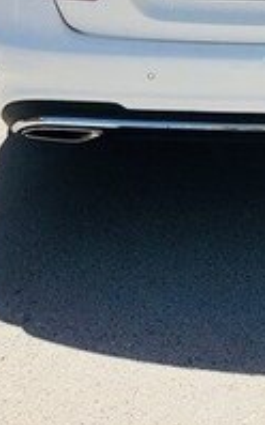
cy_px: -56
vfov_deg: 25.6
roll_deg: +1.5
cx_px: 233
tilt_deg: -14.5
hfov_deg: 17.3
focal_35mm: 74
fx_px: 857
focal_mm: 3.99
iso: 20
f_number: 1.8
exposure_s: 1/1919
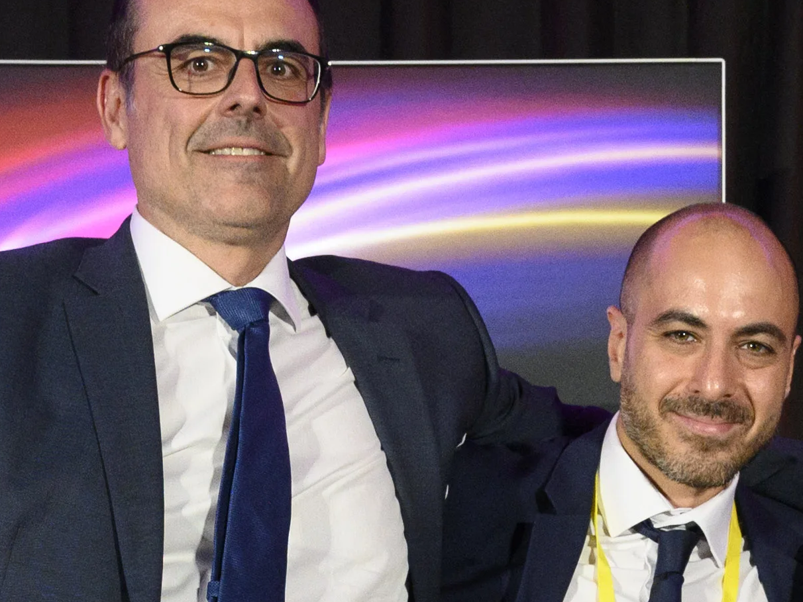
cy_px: 995
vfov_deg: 10.2
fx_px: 3224
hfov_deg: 14.2
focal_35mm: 139
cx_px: 563
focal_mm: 29
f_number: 5.6
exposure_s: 1/125
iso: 3200
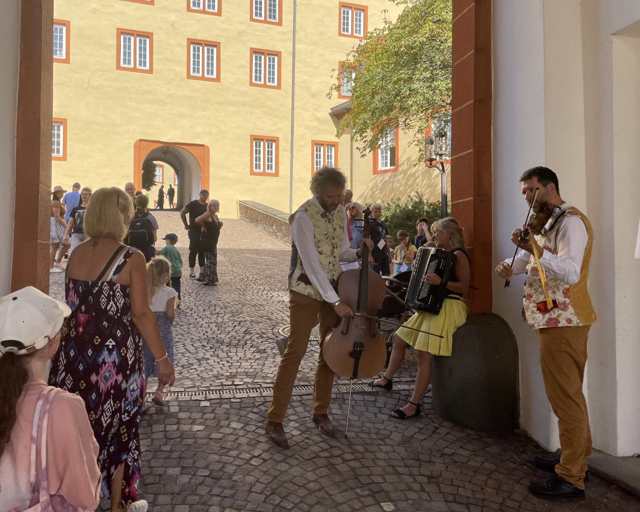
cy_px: 256
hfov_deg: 62.1
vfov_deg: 51.5
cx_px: 297
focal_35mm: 28
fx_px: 530
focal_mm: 4.2
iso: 32
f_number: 1.6
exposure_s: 1/1531
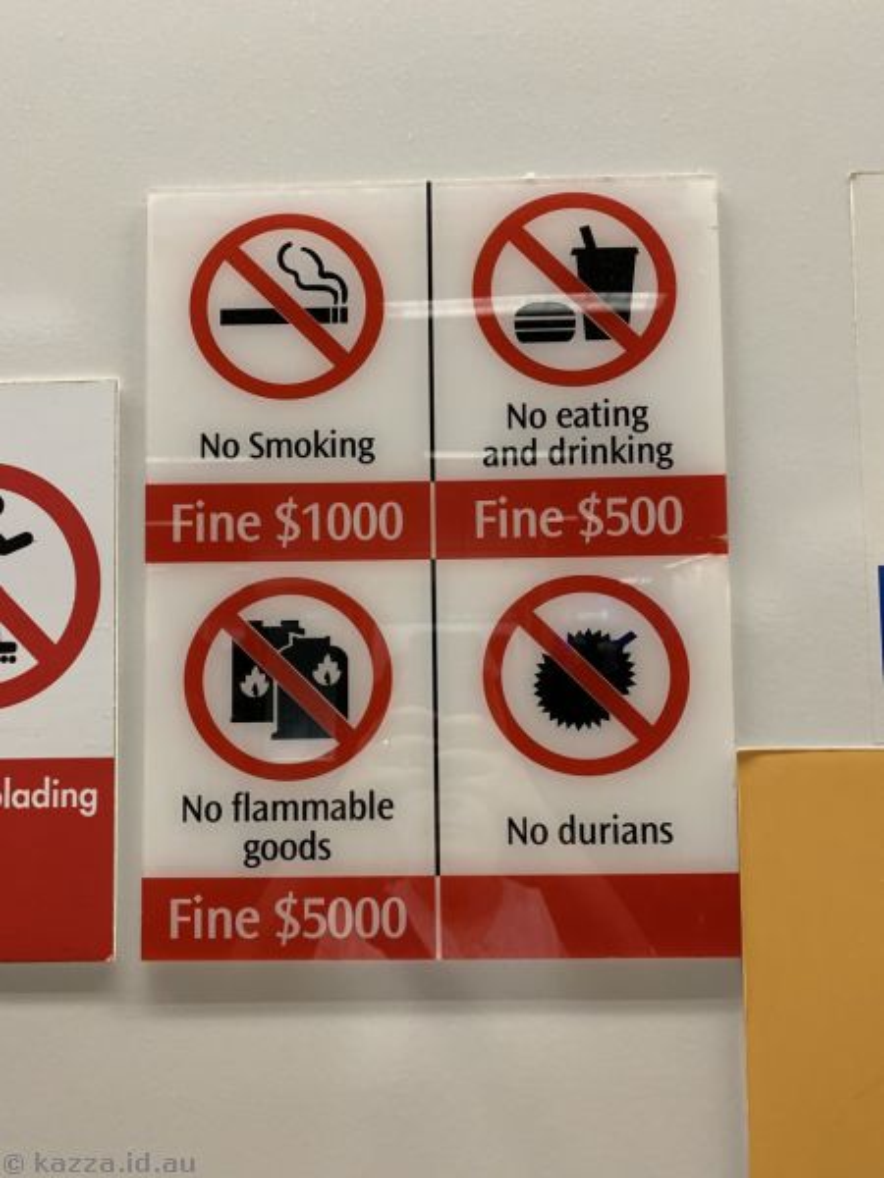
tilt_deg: +3.1
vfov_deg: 67.3
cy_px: 589
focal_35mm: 26
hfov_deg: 53.1
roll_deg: -0.1
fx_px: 885
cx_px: 442
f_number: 1.8
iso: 200
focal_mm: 4.25
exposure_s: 1/50
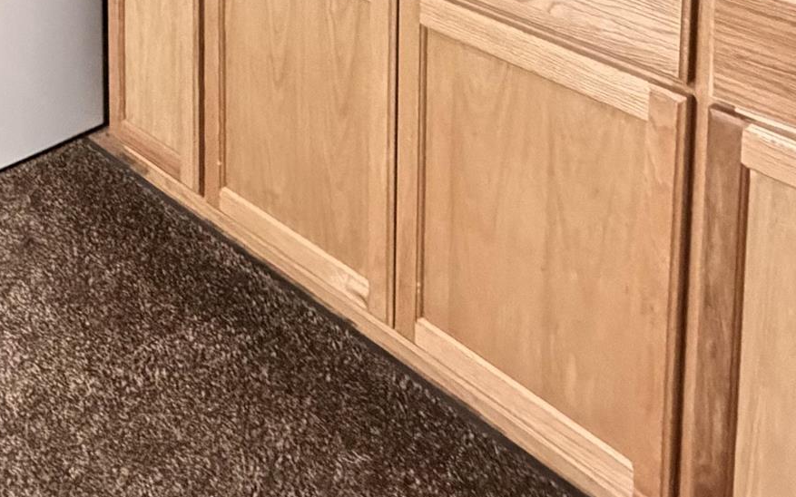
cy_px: -346
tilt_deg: -5.0
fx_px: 1128
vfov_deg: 19.7
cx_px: 295
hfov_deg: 38.6
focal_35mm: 52
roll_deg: +0.1
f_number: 2.2
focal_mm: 2.22
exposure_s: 1/60
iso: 1250
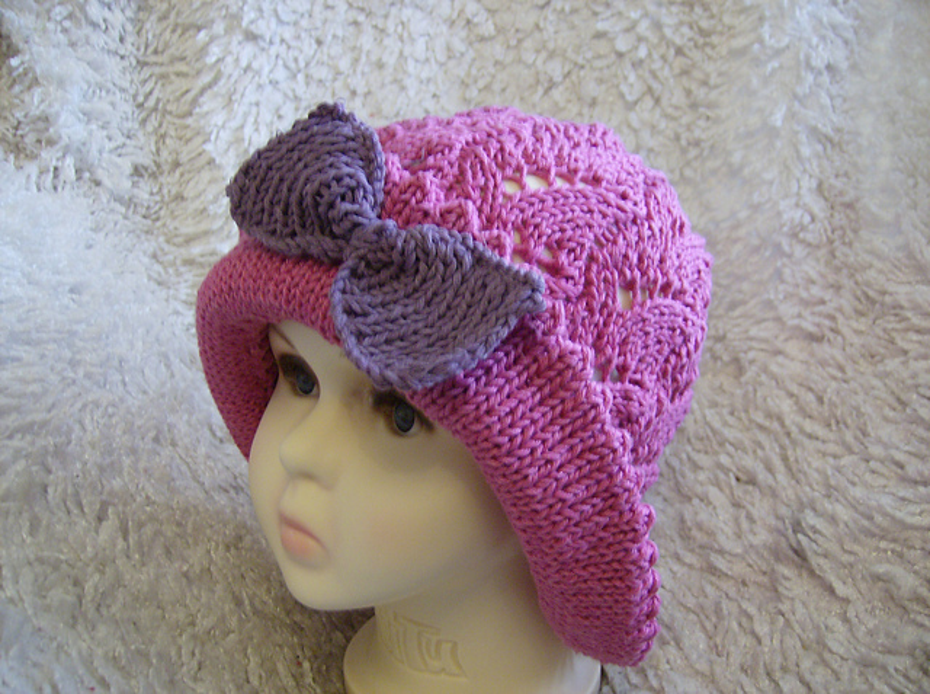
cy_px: 347
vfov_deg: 39.5
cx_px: 465
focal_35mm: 36
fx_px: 965
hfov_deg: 51.5
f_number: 2.8
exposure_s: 1/13.1
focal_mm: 6
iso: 200
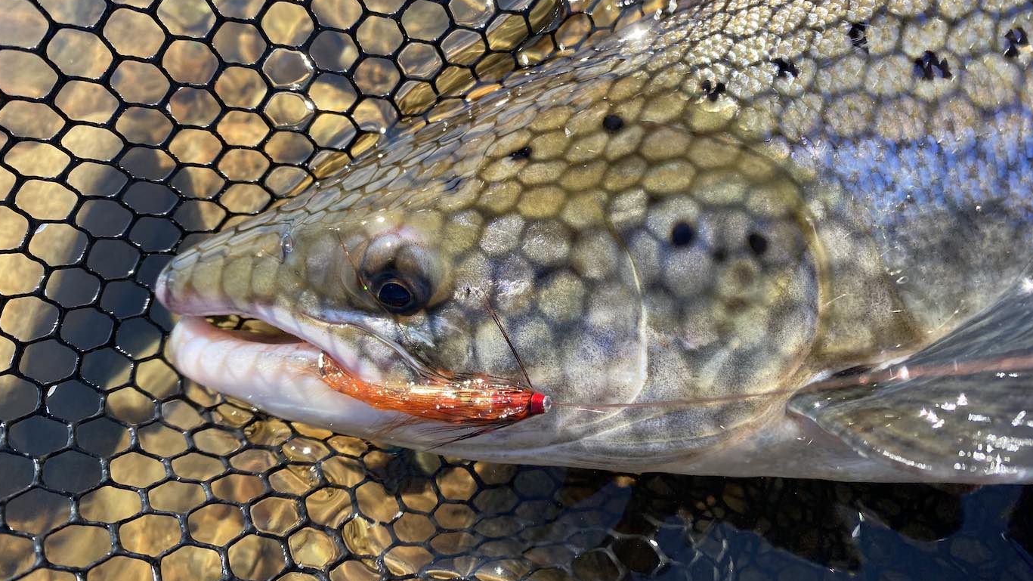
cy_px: 244
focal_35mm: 29
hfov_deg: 66.1
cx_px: 518
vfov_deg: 40.1
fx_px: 794
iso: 32
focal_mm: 4.25
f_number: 1.8
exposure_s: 1/685
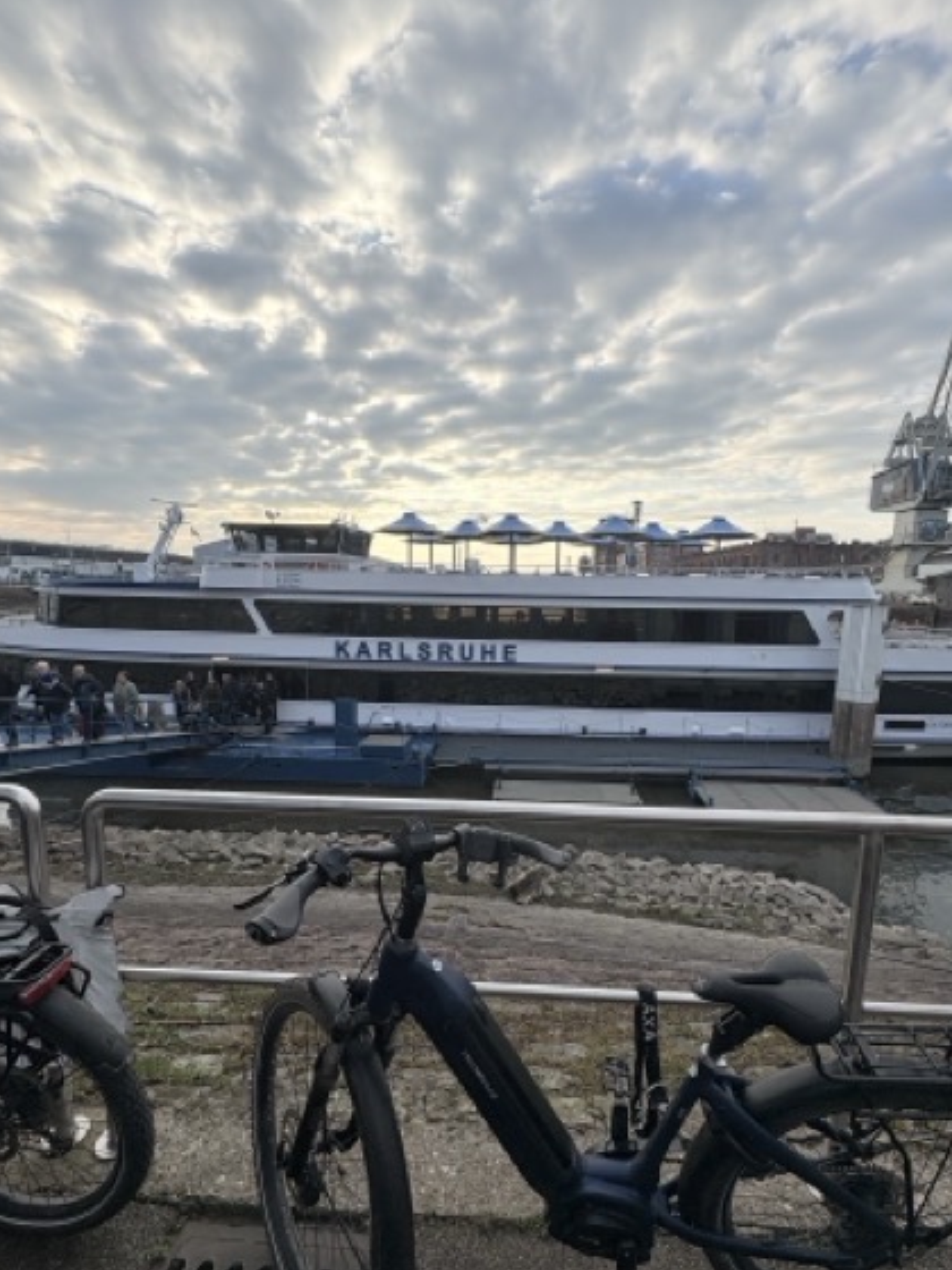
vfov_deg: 94.4
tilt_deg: -7.5
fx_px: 587
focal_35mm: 16
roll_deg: -1.0
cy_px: 671
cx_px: 499
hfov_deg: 78.1
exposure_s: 1/1323
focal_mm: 2.22
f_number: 2.2
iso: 50
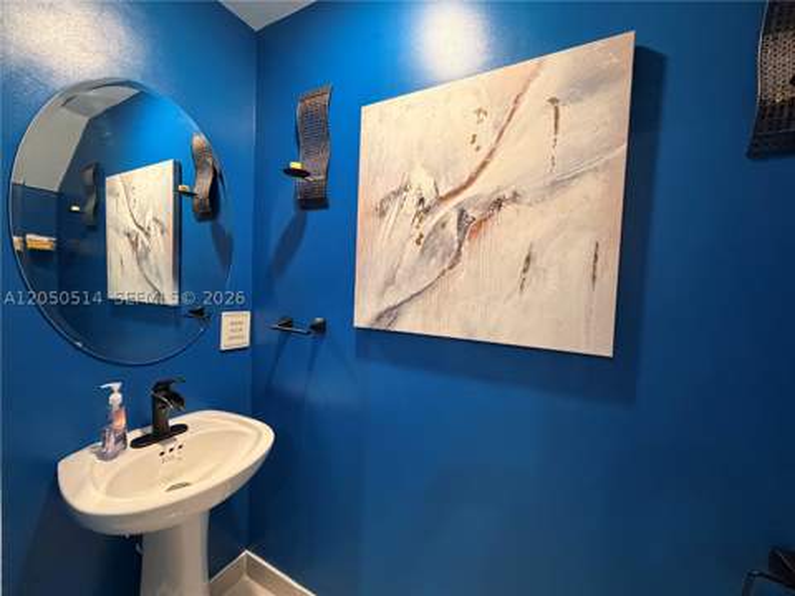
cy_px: 298
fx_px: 322
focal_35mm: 14
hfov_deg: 102.1
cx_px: 398
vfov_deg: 85.7
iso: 500
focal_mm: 2.22
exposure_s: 1/60
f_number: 2.2
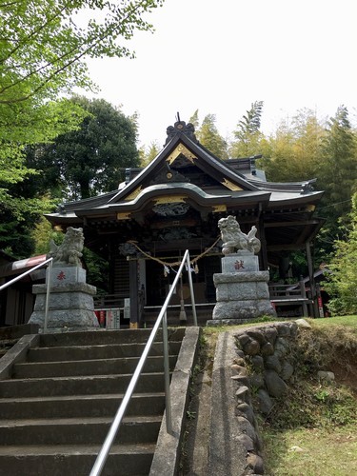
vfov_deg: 61.7
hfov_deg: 48.2
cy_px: 238
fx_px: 399
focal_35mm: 29
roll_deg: +2.2
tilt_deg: +13.5
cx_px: 178
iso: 25
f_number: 2.2
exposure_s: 1/574
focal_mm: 4.15
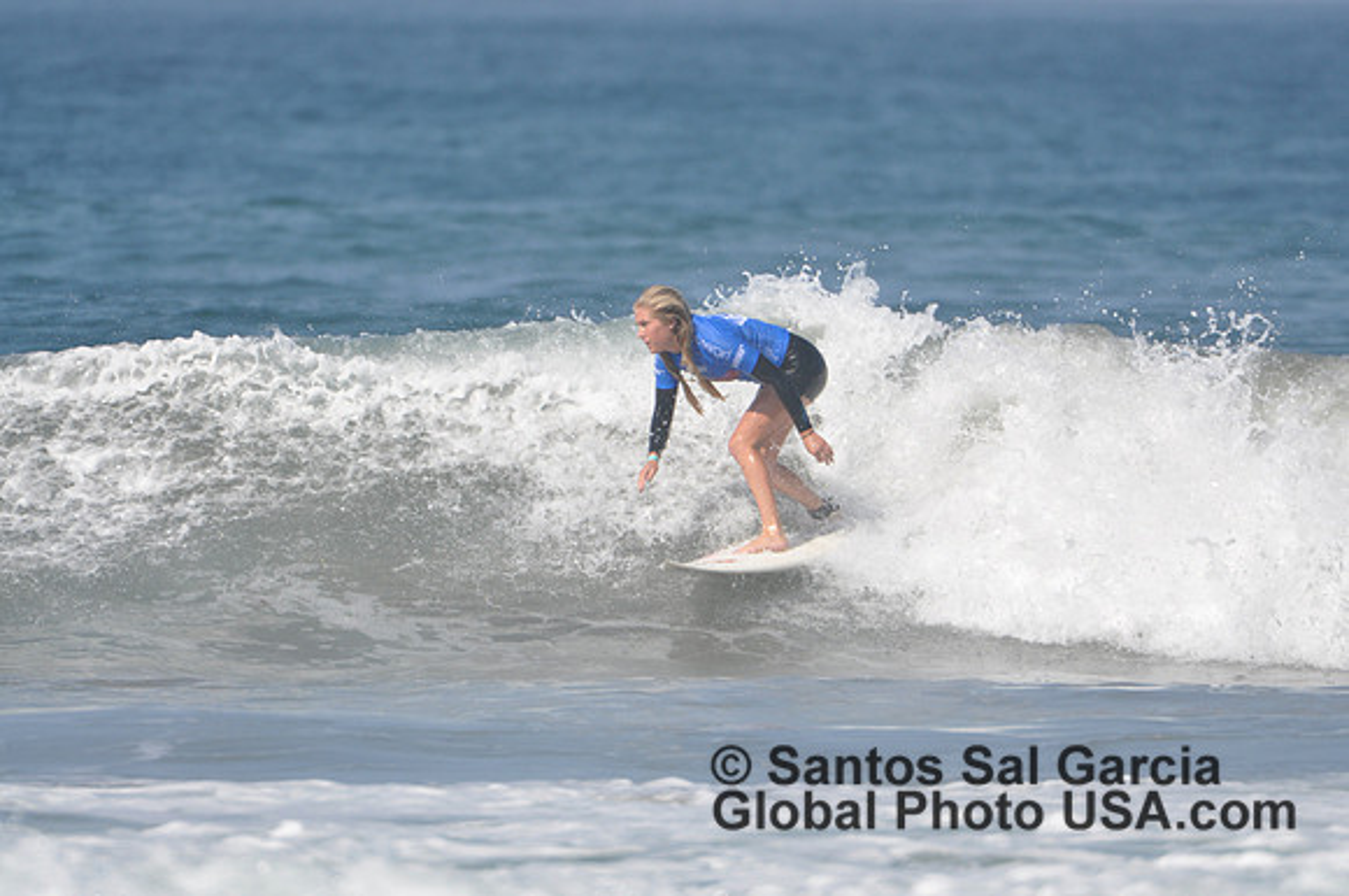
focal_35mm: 825
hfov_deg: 2.5
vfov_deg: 1.7
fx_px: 30871
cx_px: 674
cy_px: 448
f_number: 6.3
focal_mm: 550
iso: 400
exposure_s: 1/1600
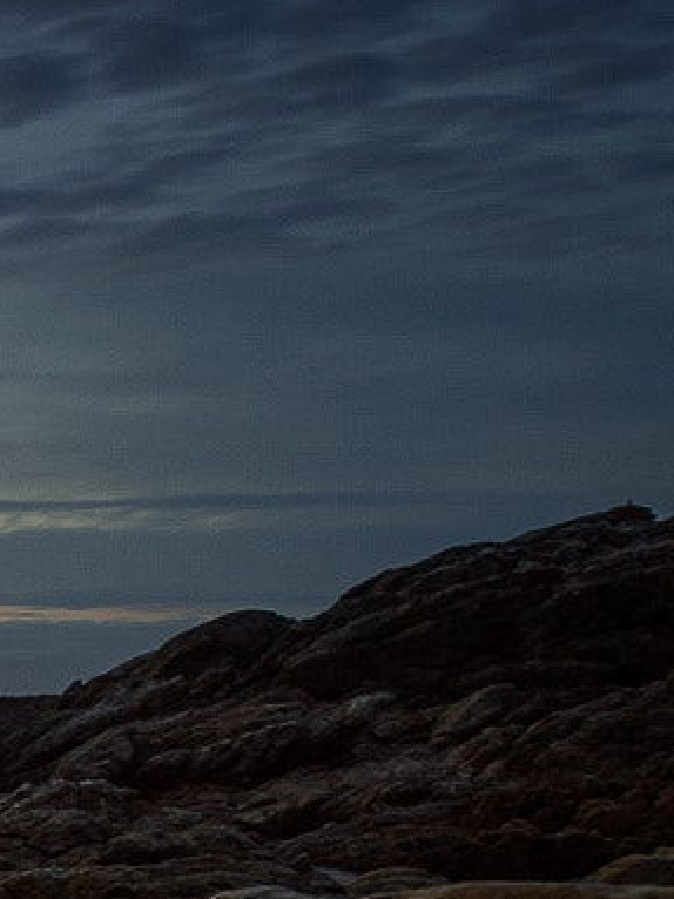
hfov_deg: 10.1
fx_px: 1870
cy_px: 1421
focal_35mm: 72
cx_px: -1580
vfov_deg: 21.6
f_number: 5
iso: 100
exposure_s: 15
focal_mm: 14
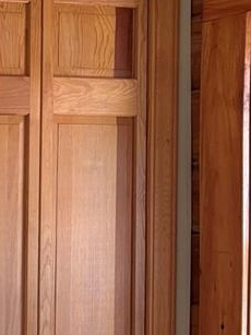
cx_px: -313
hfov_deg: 10.2
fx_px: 1258
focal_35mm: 130
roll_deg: +0.8
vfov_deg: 15.0
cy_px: 289
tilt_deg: -3.5
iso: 100
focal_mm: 5.96
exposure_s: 1/60
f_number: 1.6
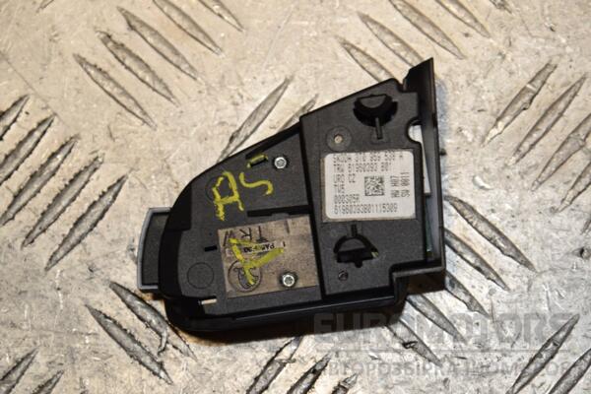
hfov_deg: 13.0
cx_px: 296
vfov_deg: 8.7
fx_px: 2585
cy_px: 197
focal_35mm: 158
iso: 800
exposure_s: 1/200
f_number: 9
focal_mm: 105
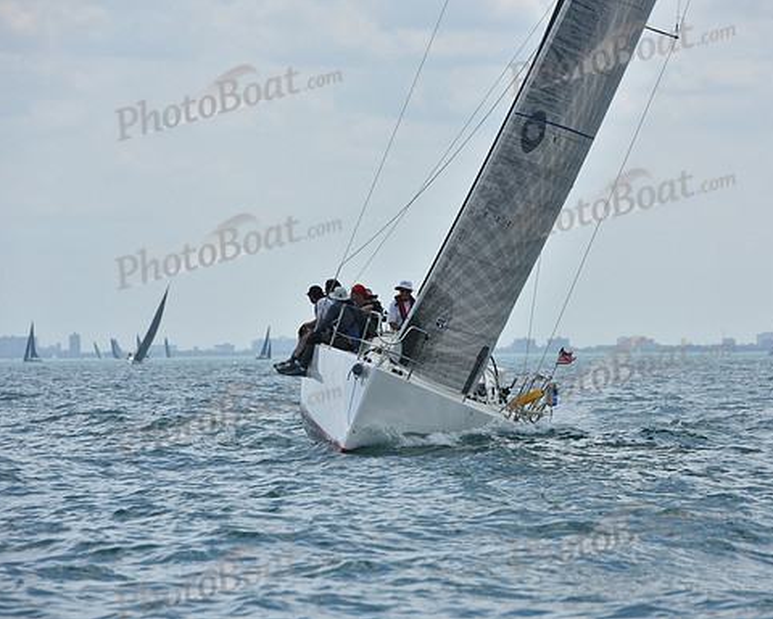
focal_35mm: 221
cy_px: 309
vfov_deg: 7.0
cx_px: 427
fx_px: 5056
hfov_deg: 8.7
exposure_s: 1/1250
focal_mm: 195
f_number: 8
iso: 250
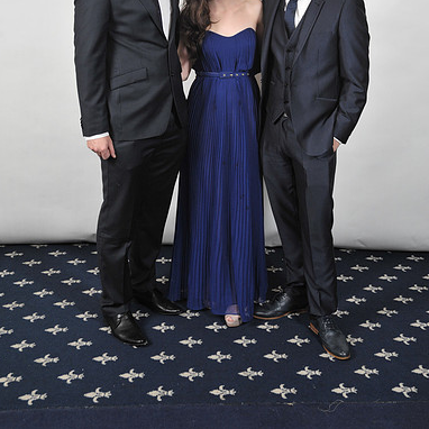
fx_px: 687
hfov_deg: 34.7
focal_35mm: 49
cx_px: 214
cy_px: 106
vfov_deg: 33.9
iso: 1000
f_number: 7.1
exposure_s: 1/160
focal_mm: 38
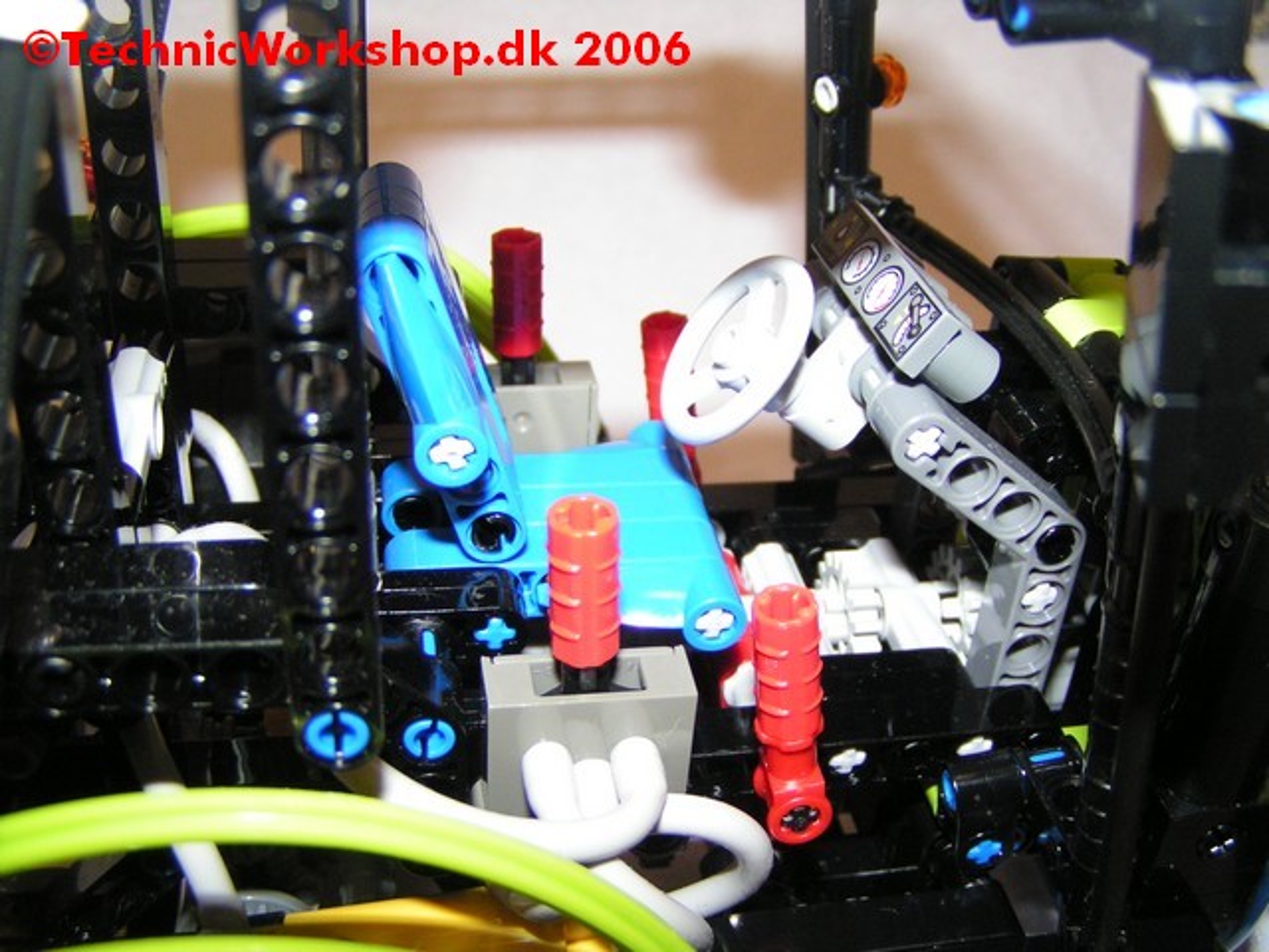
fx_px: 1393
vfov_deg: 37.7
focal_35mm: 38
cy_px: 476
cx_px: 634
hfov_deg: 49.0
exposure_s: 1/40
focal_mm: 5.8
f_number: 2.8
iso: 200
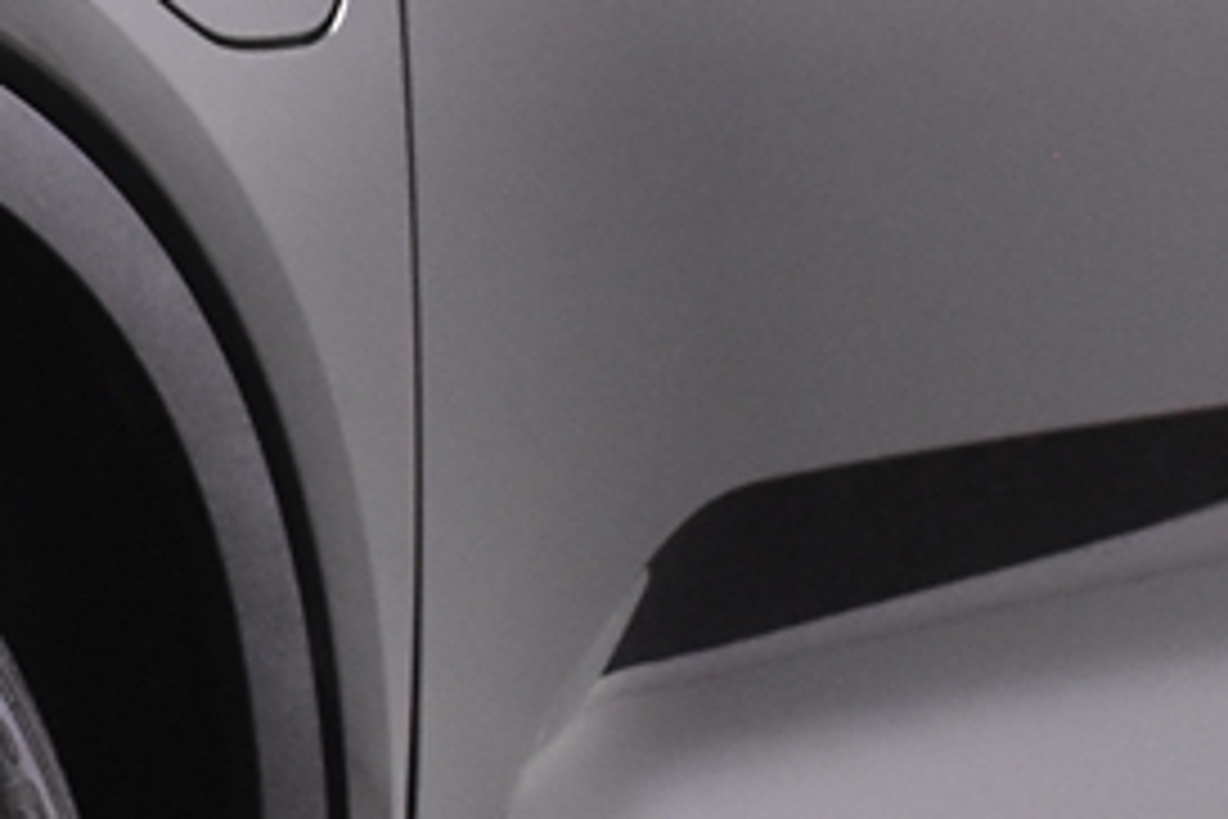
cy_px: 392
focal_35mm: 327
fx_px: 11137
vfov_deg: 4.2
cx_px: -1053
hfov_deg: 6.2
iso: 1600
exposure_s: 1/60
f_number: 4
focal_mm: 31
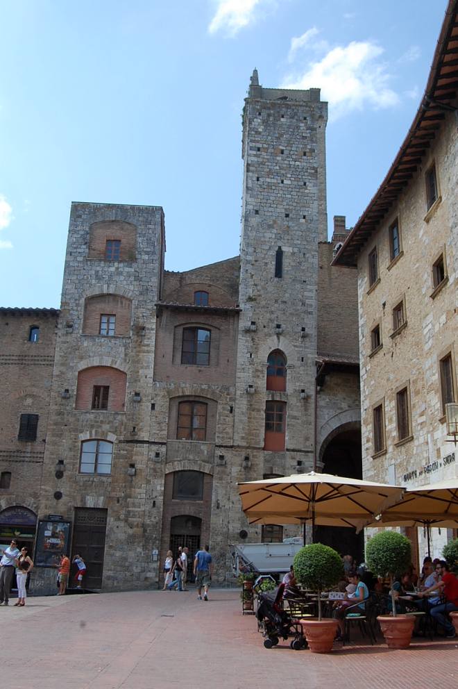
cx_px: 229
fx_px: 745
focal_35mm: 39
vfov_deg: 49.6
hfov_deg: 34.2
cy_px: 344
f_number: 10
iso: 320
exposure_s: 1/250
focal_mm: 26
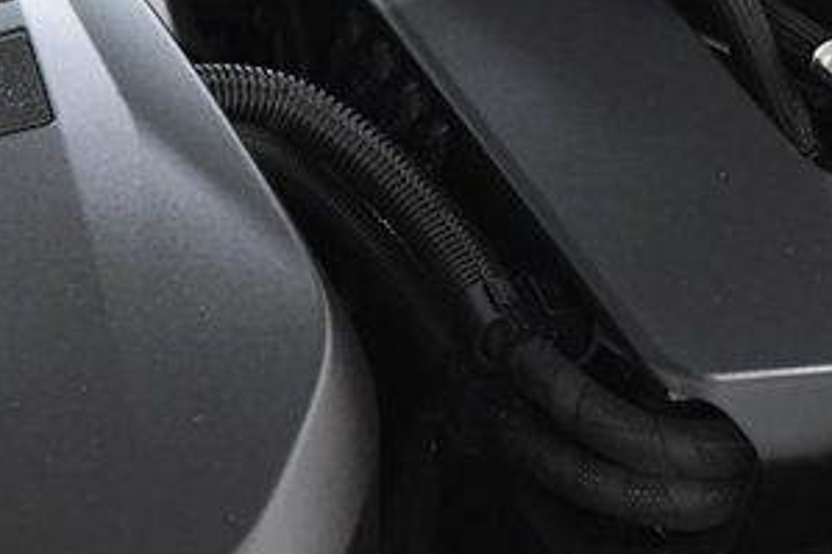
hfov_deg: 14.1
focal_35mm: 137
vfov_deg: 10.0
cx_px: -381
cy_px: 388
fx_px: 3164
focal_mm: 27
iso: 2500
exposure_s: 1/200
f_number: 4.5
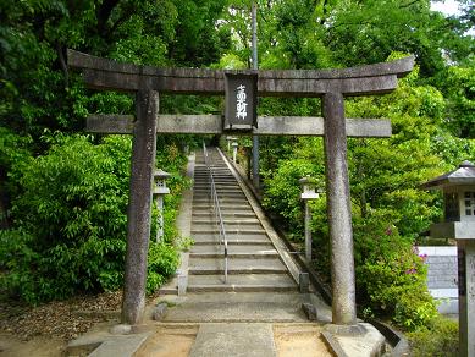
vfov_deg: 44.2
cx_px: 238
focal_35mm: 32
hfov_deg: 56.8
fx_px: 439
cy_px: 178
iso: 100
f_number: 2.9
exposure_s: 1/320
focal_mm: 5.7
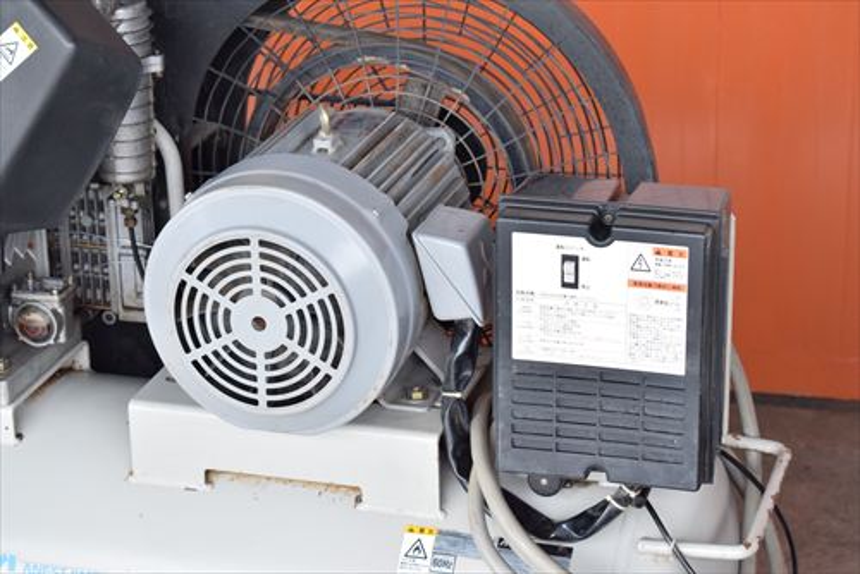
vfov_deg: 16.6
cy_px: 287
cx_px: 430
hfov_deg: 24.6
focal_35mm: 82
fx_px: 1972
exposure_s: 1/160
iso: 1250
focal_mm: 55
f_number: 6.3
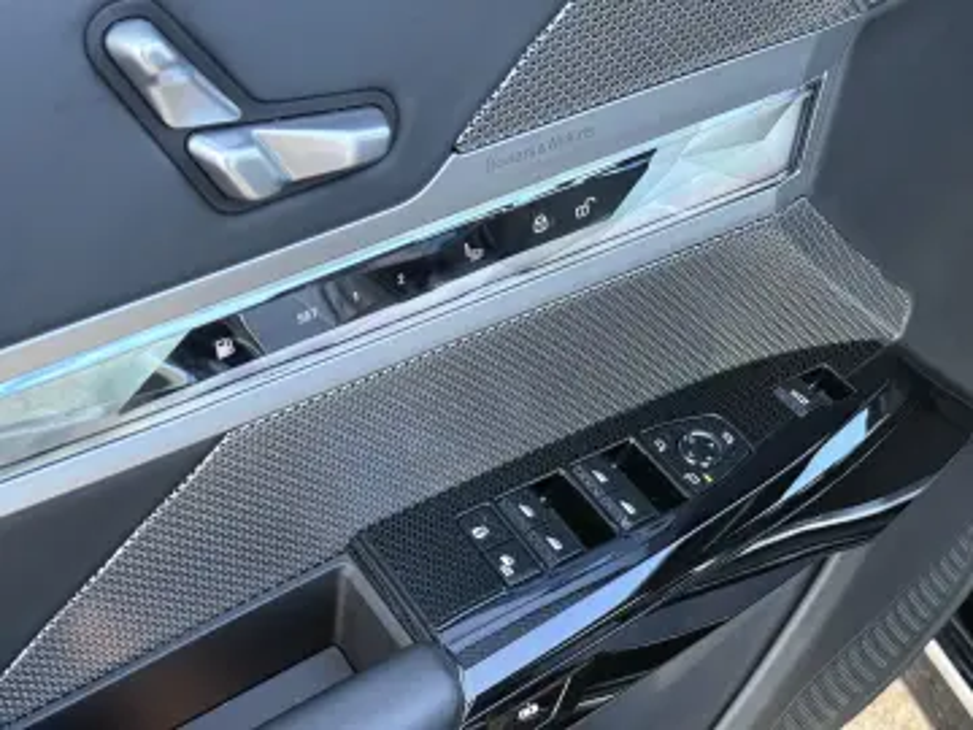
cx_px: 486
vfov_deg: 30.3
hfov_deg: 39.7
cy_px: 365
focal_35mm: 48
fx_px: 1349
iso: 500
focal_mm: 6.76
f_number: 1.78
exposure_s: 1/36
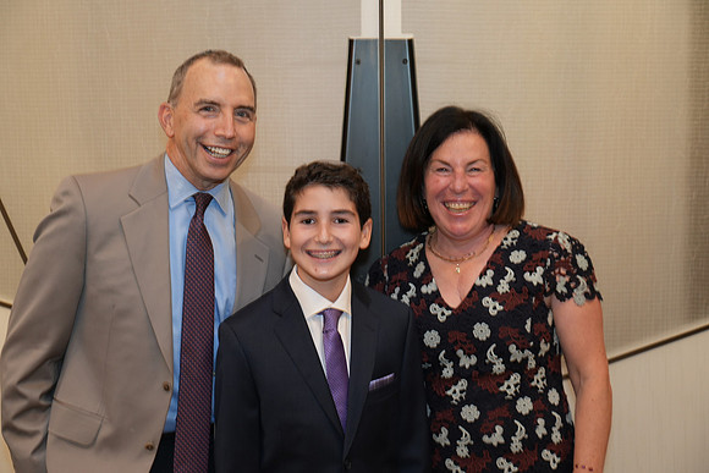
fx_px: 1221
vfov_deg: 21.9
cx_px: 354
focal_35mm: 62
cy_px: 236
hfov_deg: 32.4
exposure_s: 1/80
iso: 640
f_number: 4
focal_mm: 62
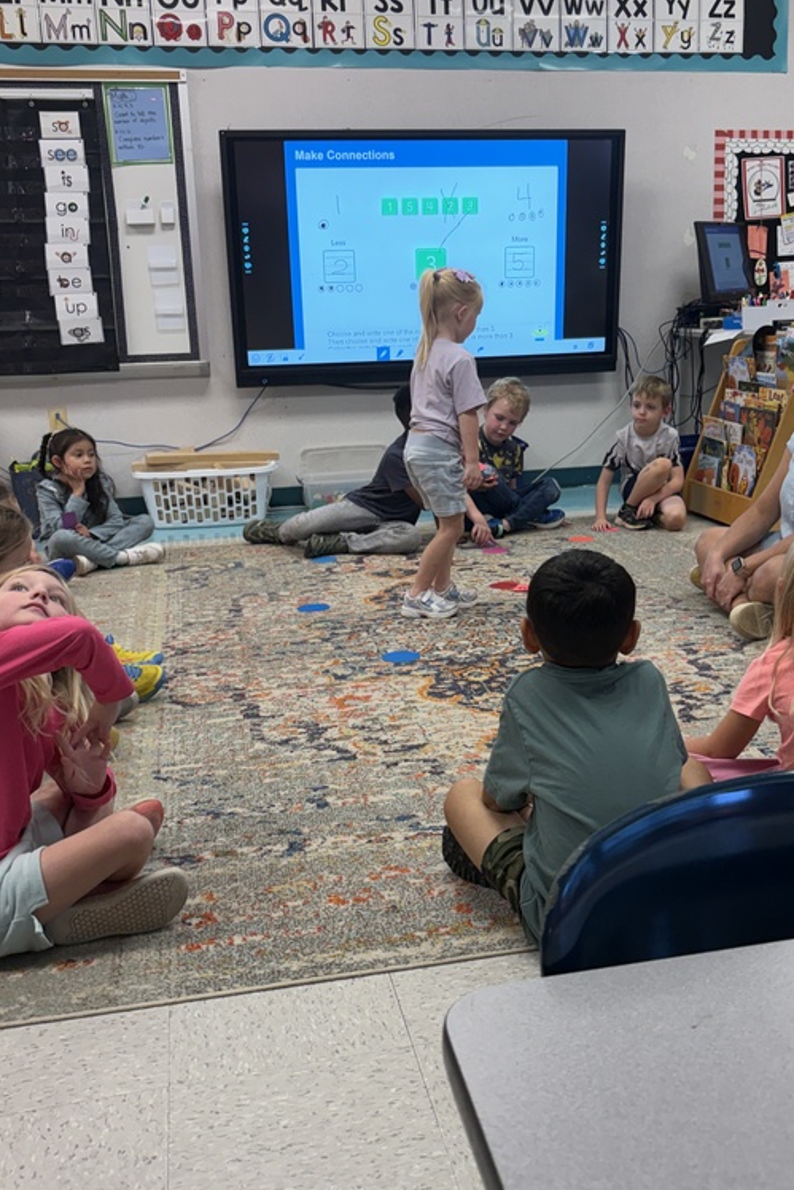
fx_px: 1223
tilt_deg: -12.1
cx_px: 488
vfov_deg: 51.9
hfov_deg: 35.8
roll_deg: +2.3
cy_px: 566
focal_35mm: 37
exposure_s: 1/120
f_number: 1.6
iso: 100
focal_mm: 5.96
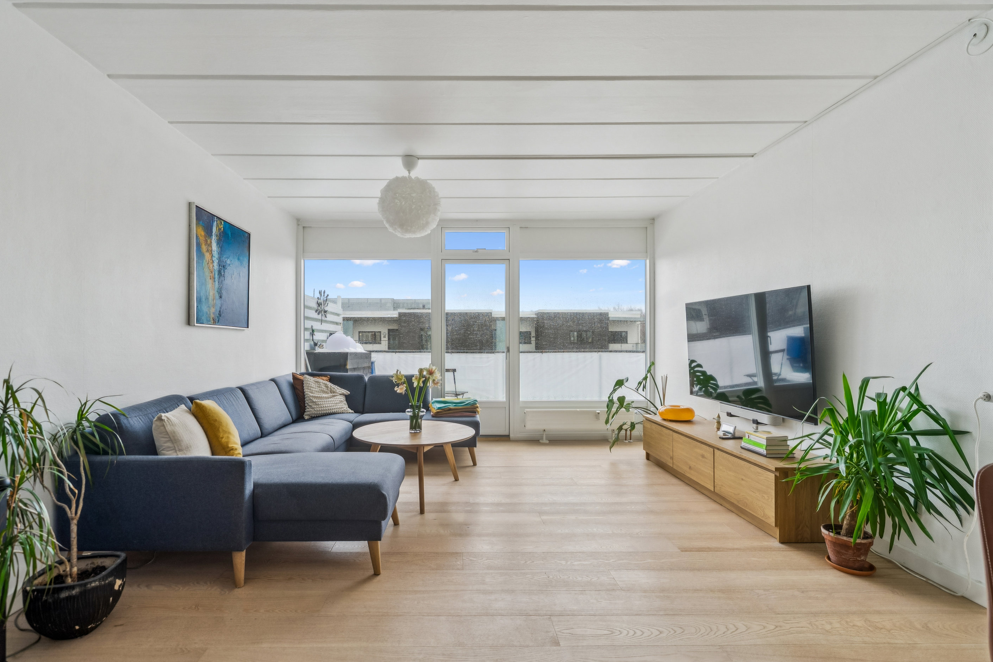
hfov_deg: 96.7
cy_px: 342
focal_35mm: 16
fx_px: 441
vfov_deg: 73.7
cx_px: 489
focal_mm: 15
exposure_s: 1/30
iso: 250
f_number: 5.6
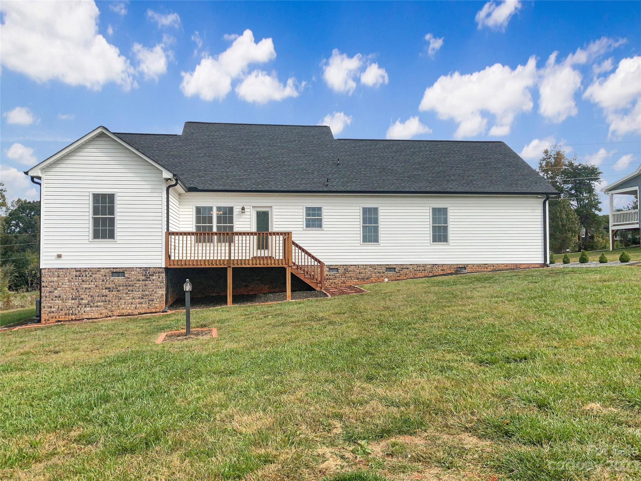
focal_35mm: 29
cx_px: 320
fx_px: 537
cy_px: 240
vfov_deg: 48.2
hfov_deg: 61.7
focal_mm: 3
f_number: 1.8
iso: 20
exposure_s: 1/2801
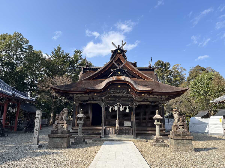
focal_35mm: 26
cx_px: 112
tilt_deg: +12.3
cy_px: 84
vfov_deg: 53.1
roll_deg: -0.5
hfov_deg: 67.3
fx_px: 169
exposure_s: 1/1957
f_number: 1.6
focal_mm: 5.1
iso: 50
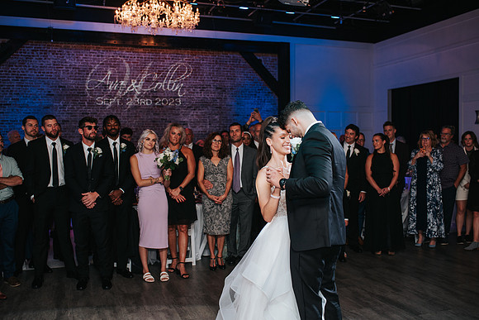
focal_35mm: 36
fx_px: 476
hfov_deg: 53.4
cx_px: 240
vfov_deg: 37.1
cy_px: 160
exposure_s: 1/200
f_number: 2.8
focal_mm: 35
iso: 1000
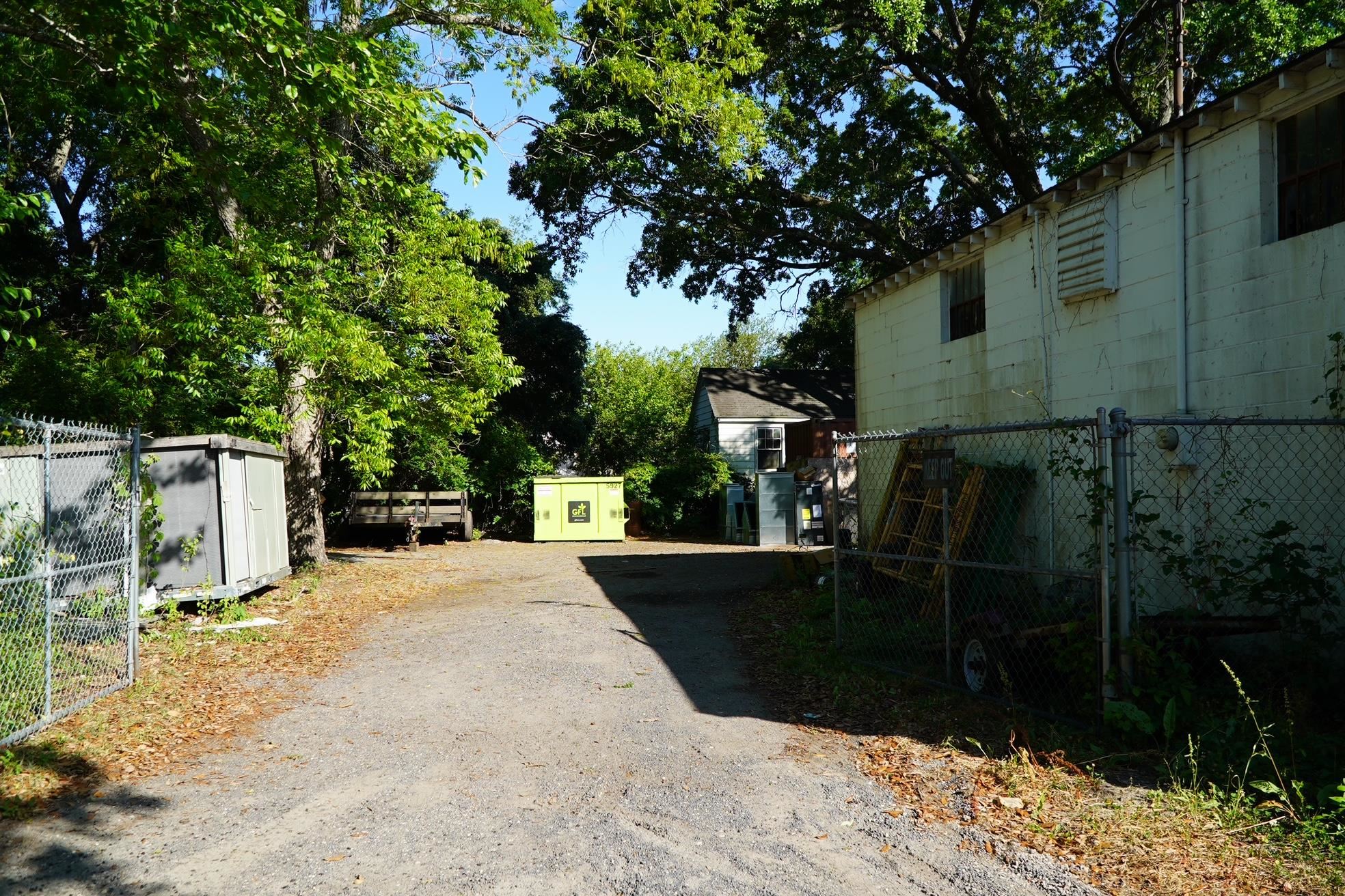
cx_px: 672
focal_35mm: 27
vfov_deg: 47.9
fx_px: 1009
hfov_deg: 67.4
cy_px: 448
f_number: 5
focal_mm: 18
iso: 100
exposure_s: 1/320
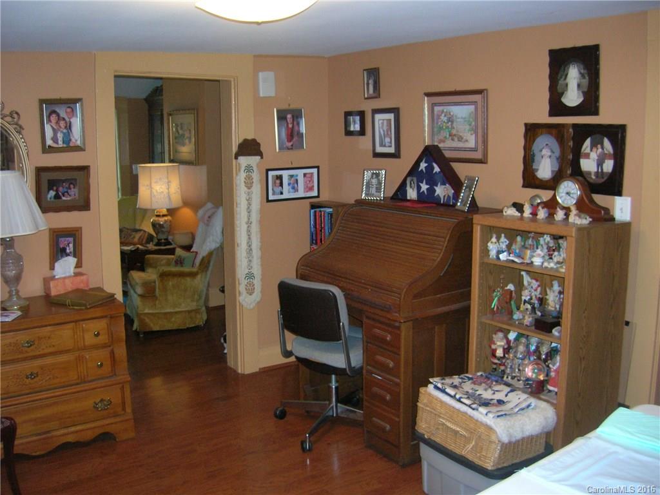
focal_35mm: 34
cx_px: 330
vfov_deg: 41.8
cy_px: 248
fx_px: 648
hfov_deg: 54.0
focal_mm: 5.7
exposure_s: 1/60.1
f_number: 2.9
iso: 200
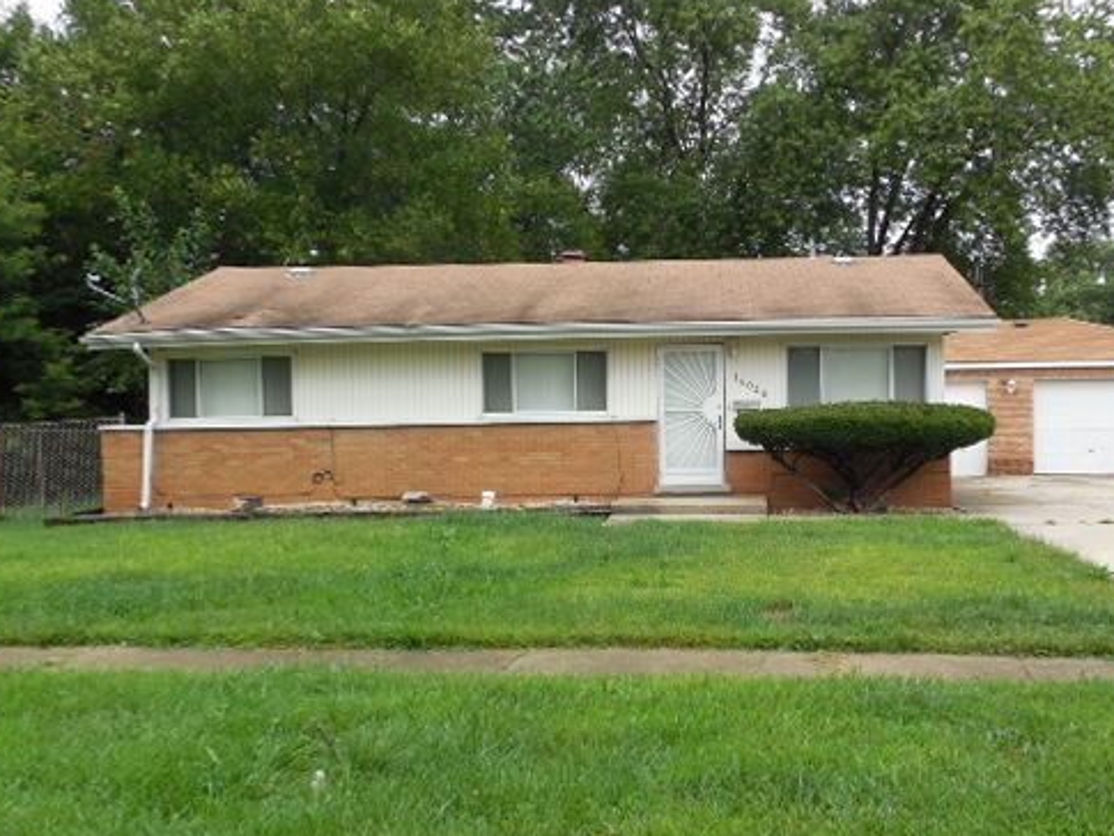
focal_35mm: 33
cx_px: 703
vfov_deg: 42.9
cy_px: 452
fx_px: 1062
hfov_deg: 54.6
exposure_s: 1/250
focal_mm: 4.5
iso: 125
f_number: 3.3
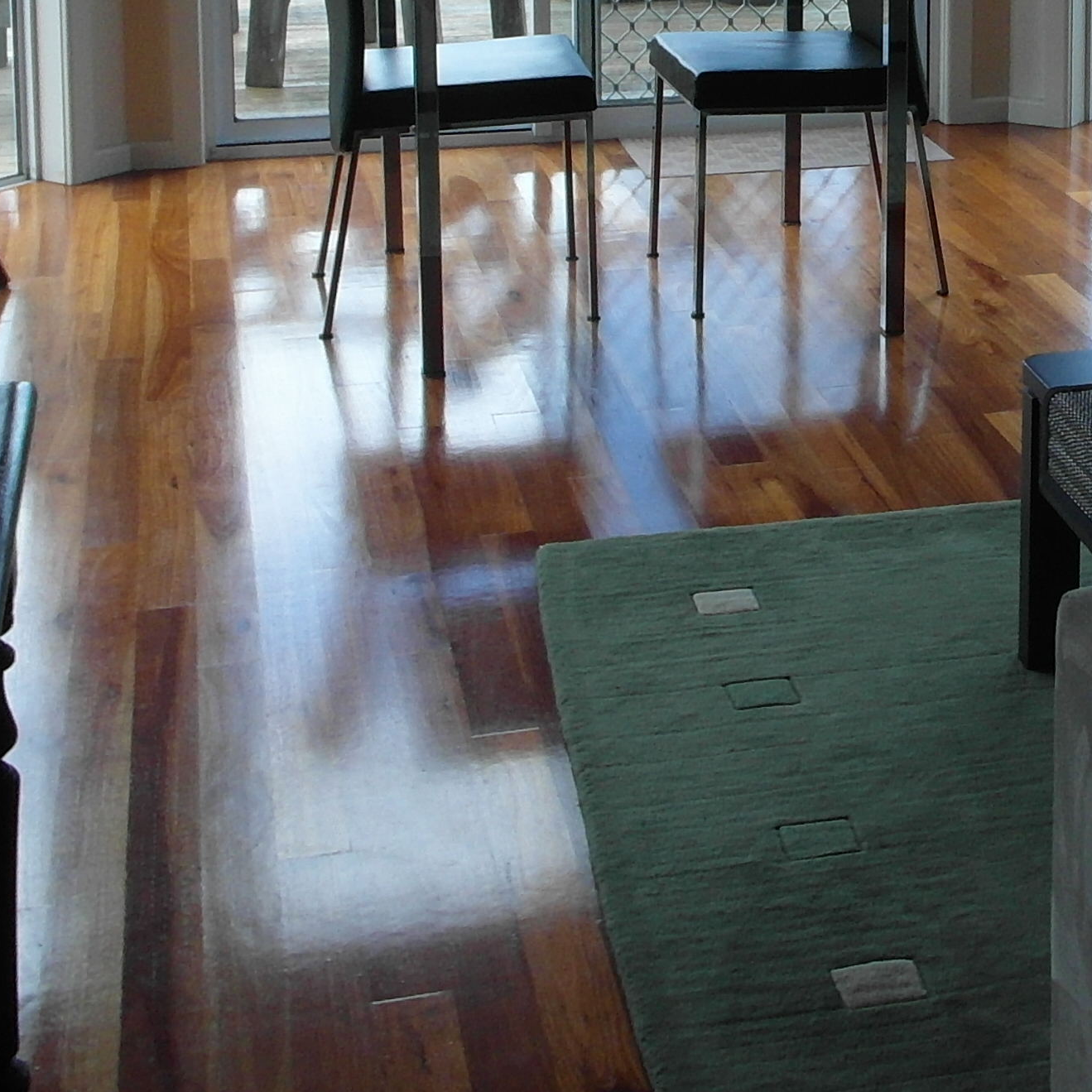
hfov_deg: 23.4
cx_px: 1080
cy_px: -113
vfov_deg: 22.9
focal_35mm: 71
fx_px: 2534
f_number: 4
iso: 100
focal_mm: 4.1
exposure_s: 1/90
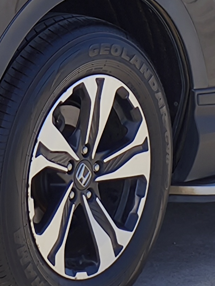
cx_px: -30
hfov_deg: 8.1
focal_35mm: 182
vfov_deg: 10.6
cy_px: -75
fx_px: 1506
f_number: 1.6
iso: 80
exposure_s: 1/2300
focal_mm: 5.84
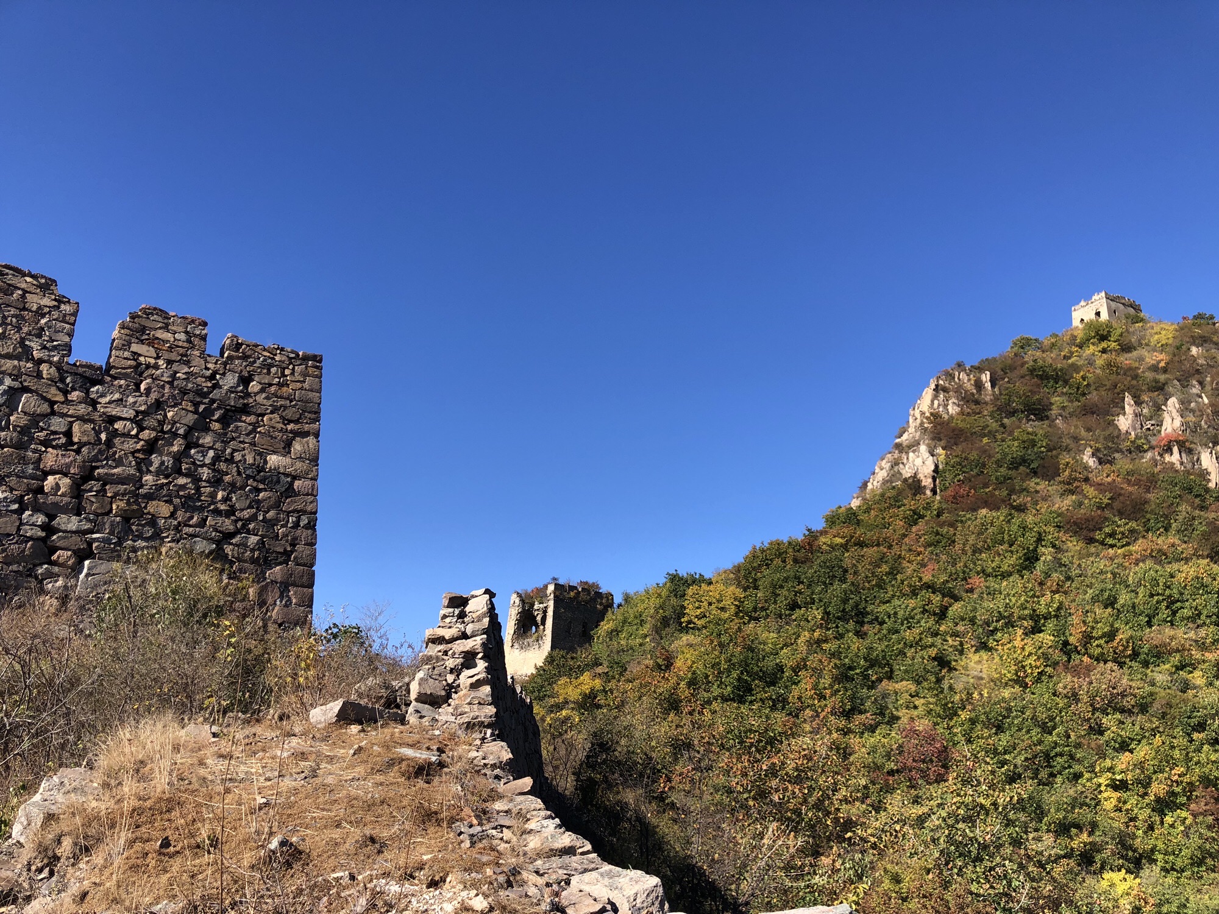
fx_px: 986
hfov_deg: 63.4
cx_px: 610
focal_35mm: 28
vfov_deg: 49.7
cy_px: 457
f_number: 1.8
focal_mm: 4
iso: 20
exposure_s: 1/1230
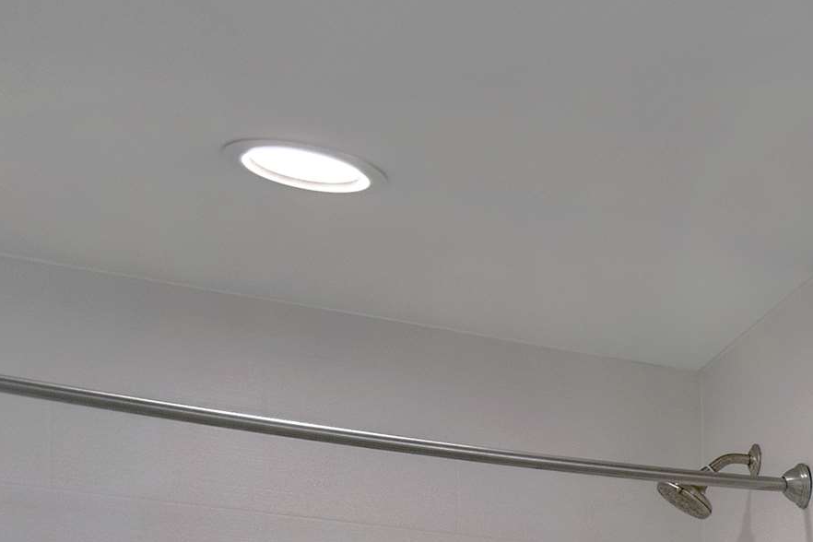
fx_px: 1696
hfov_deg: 20.2
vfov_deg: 15.1
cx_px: 1428
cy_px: 1046
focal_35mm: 75
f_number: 7.1
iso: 250
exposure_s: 1/20
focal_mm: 11.5
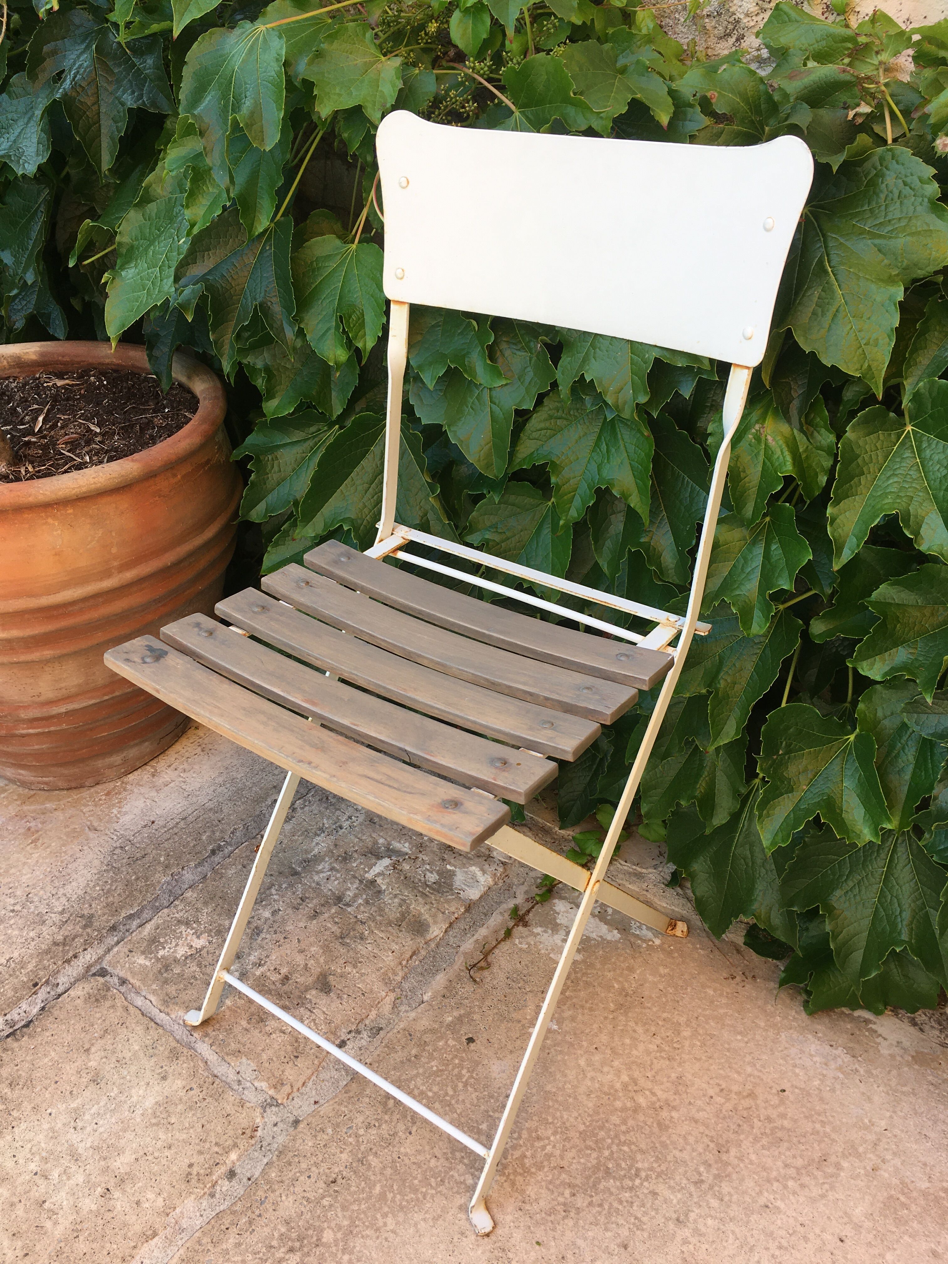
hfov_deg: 48.2
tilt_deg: -34.8
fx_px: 1059
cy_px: 632
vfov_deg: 61.7
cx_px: 474
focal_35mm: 29
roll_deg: +2.8
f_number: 2.2
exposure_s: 1/208
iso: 25
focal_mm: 4.15
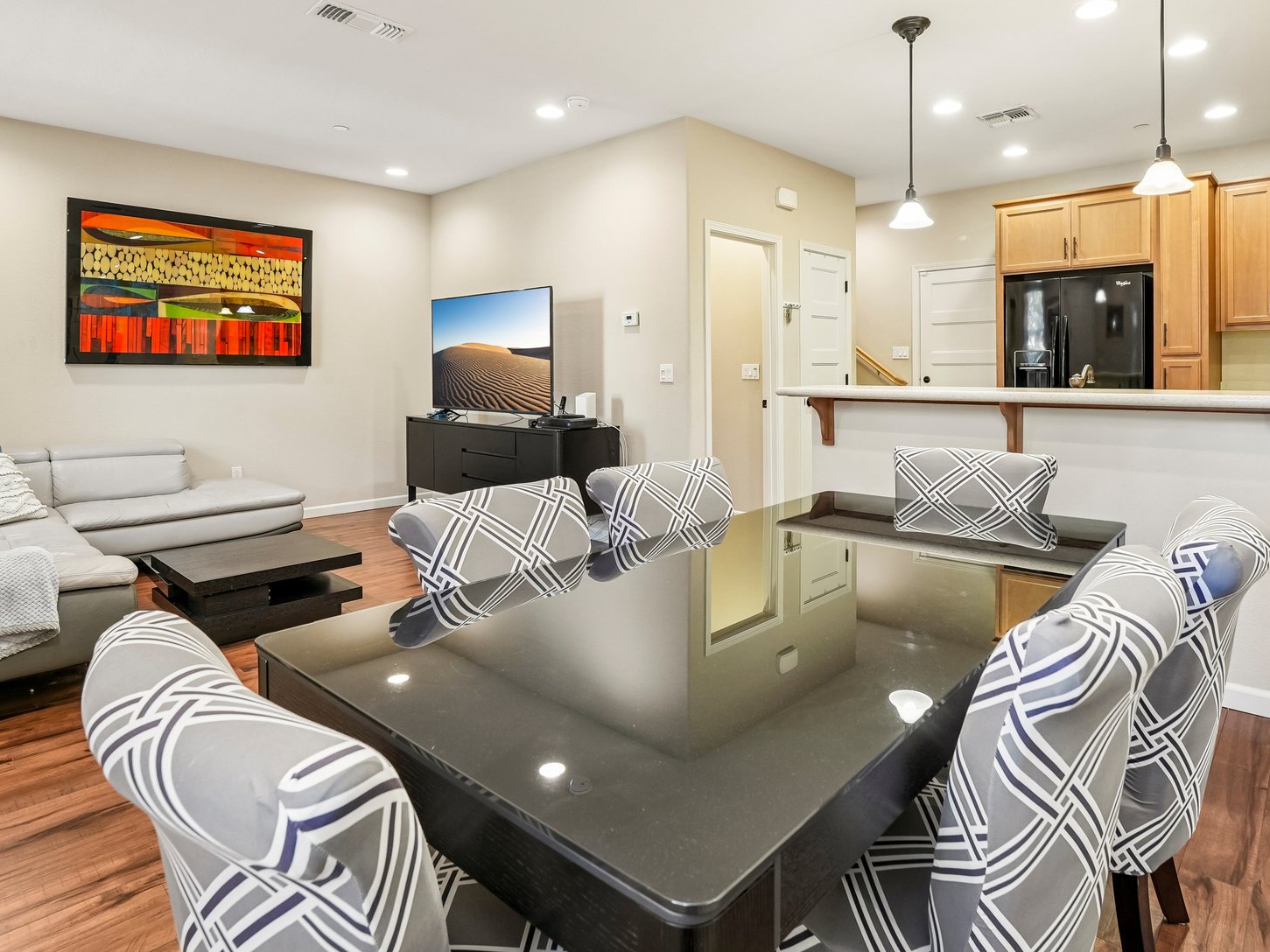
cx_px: 699
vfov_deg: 67.9
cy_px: 373
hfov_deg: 84.4
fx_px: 697
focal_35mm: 19
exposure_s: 1/20
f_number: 8
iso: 640
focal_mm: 14
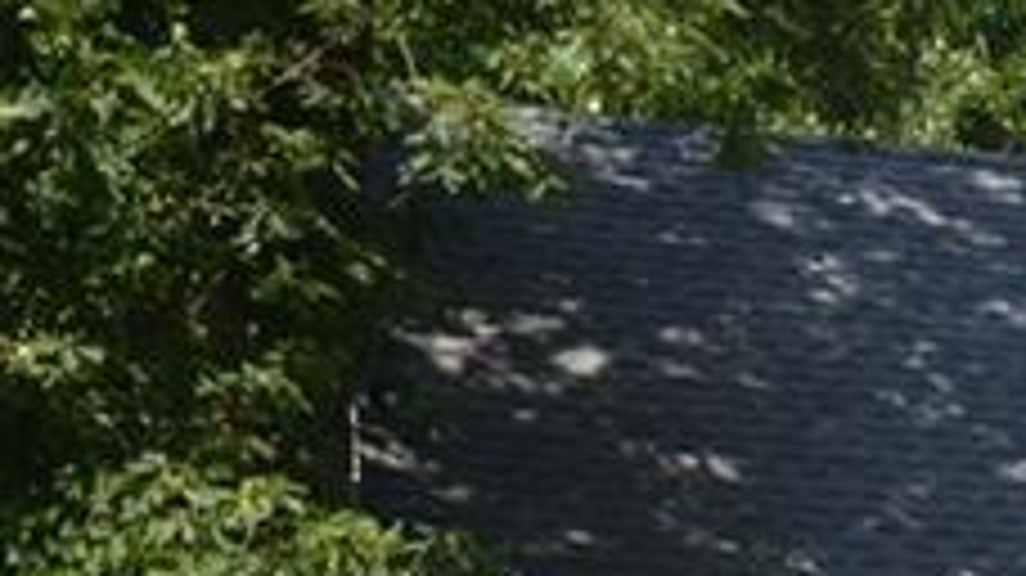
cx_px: 2088
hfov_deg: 11.4
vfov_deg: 7.1
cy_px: 614
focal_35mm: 169
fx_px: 4596
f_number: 7.1
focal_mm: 24
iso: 100
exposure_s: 1/250
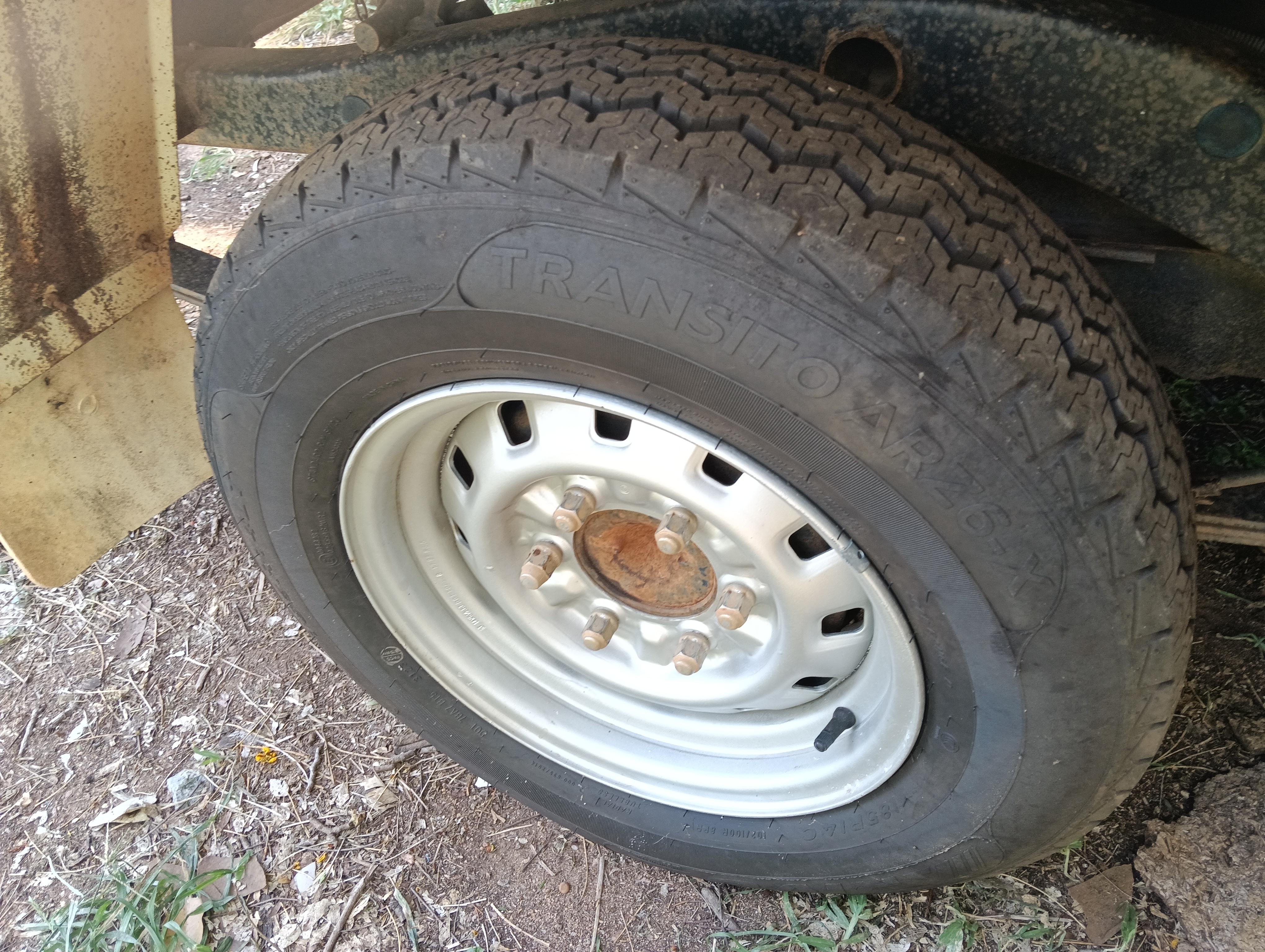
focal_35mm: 27
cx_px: 632
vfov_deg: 51.5
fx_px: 988
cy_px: 476
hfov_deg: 65.2
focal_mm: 3.98
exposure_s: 1/33.3
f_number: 2.8
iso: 80
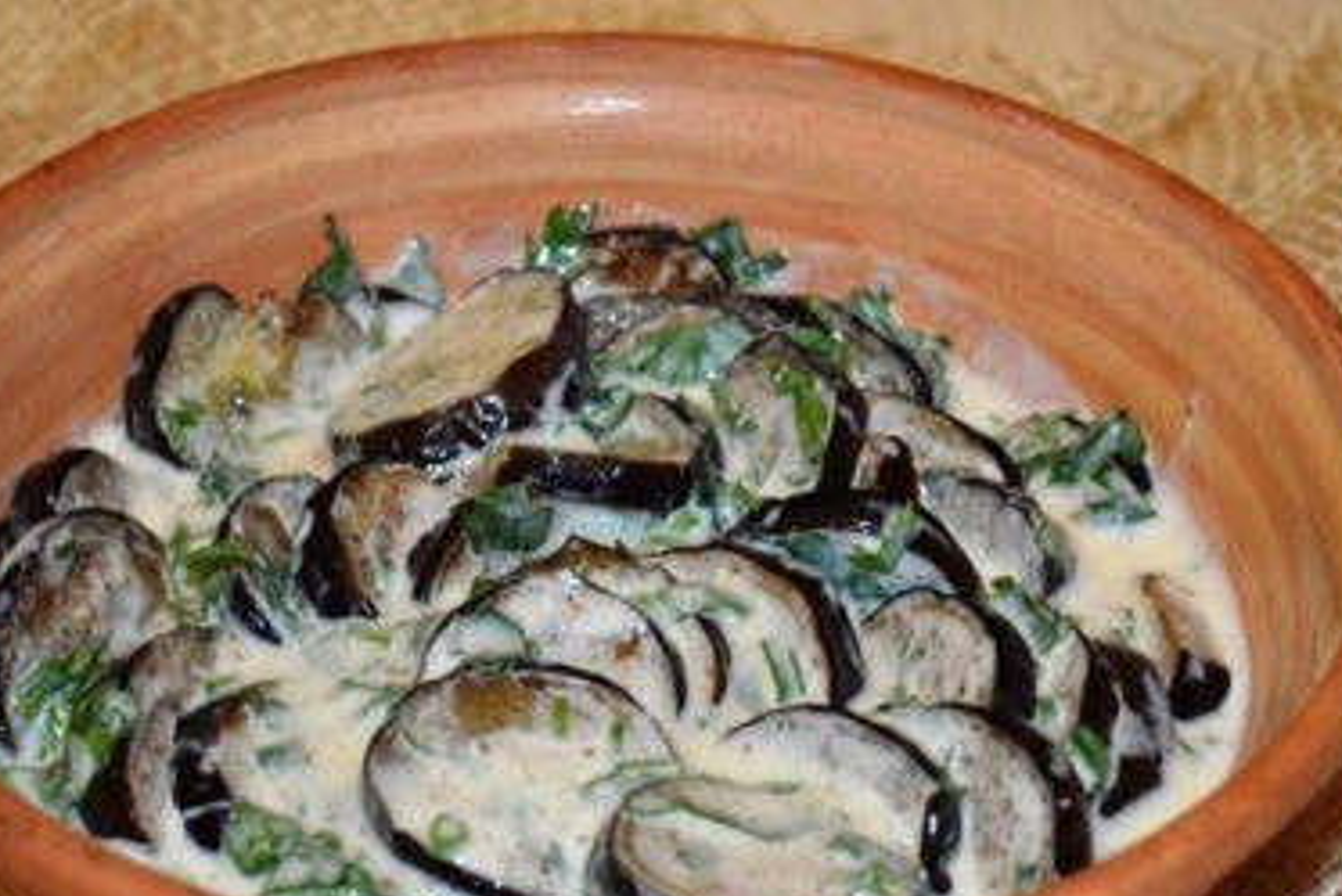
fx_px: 3953
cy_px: 594
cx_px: 658
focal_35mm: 106
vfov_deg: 12.9
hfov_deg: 19.3
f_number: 6.3
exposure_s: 1/60
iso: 4000
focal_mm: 48
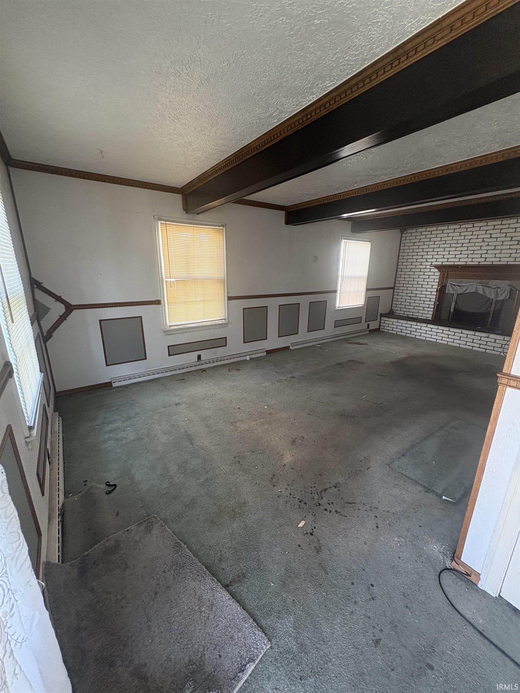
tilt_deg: -14.8
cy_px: 346
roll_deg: -1.0
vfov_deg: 102.1
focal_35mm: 14
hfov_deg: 85.7
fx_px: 280
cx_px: 260
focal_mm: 2.22
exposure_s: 1/74
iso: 250
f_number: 2.2
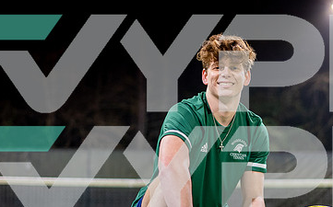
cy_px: 175
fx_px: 744
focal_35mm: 82
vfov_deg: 15.7
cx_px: 204
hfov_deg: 25.2
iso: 800
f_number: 1.8
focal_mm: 50
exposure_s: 1/160
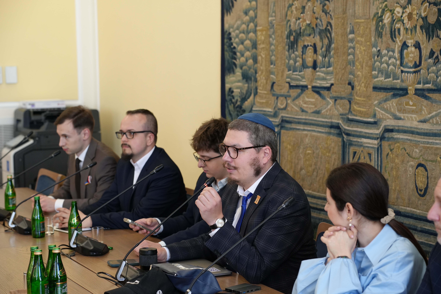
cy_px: 147
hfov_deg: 23.9
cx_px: 220
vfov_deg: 16.1
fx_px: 1041
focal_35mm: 85
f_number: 4
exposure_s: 1/160
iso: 2500
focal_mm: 85
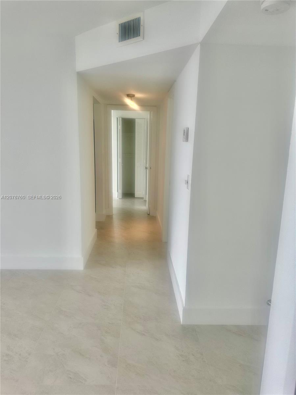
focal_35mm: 24
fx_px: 274
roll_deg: -1.4
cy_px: 198
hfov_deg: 56.8
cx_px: 148
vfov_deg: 71.6
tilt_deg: -10.7
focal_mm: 6.86
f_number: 1.78
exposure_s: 1/120
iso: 100
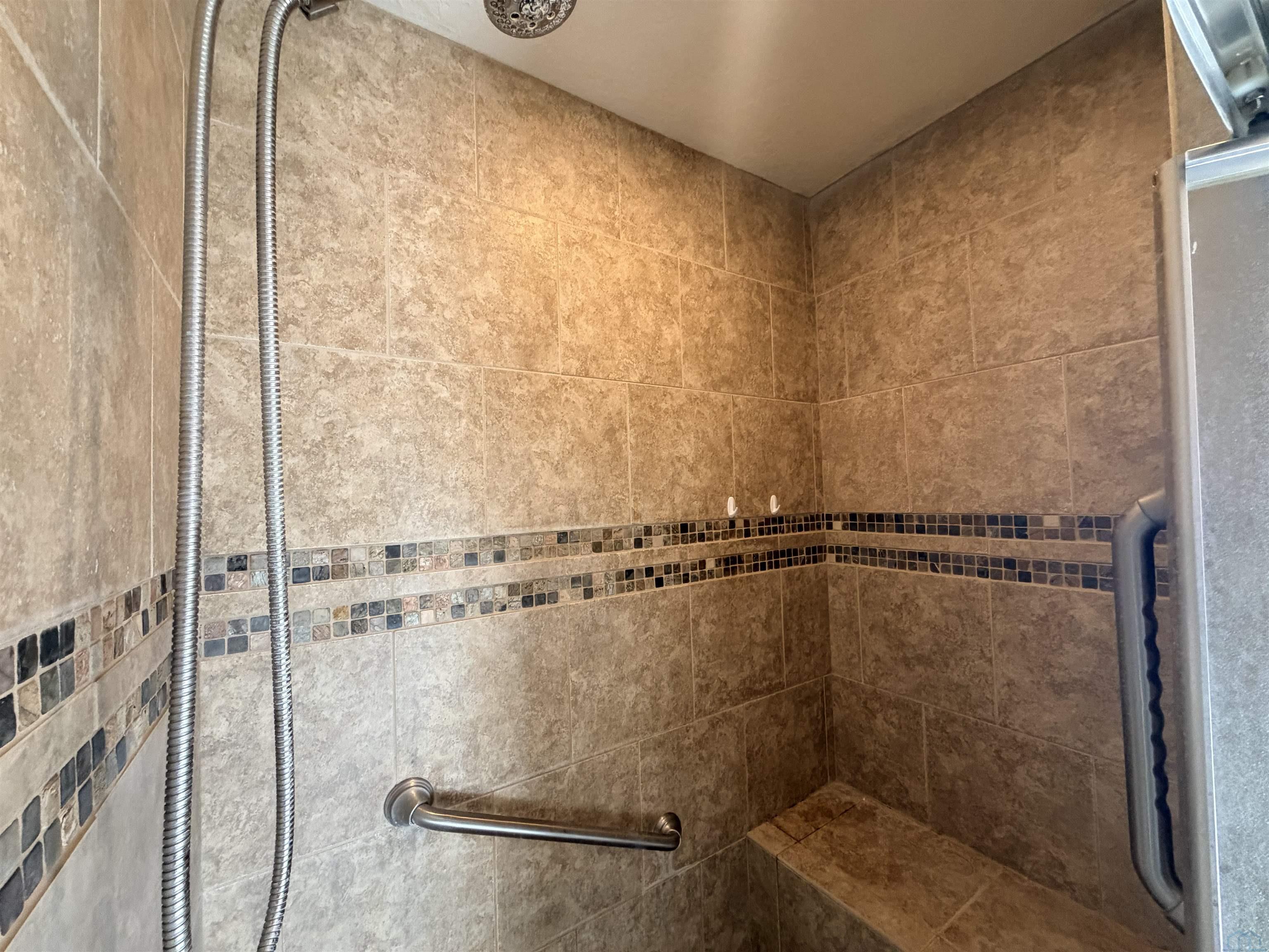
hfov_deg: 102.1
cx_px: 634
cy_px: 476
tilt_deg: +1.5
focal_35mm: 14
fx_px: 513
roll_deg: +2.8
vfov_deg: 85.7
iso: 320
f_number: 2.2
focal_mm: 2.22
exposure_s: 1/60
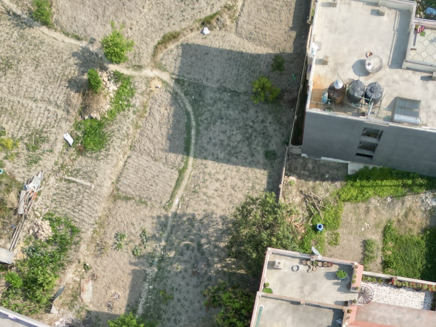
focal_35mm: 65
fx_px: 819
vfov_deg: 21.0
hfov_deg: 29.7
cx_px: 266
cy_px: 399
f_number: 1.7
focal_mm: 6.72
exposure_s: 1/2000
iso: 130
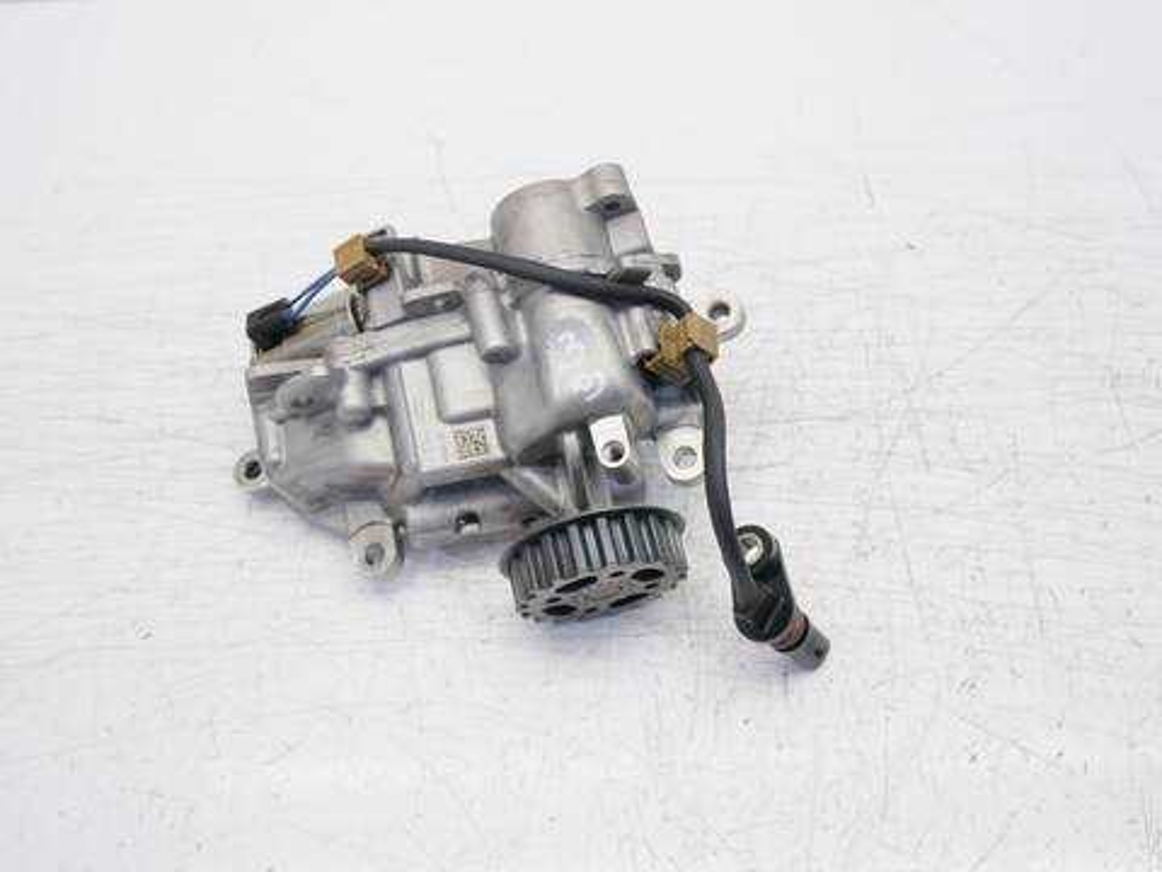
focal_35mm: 32
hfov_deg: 56.8
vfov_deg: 44.2
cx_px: 581
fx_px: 1074
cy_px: 436
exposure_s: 1/100
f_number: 4
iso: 200
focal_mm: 16
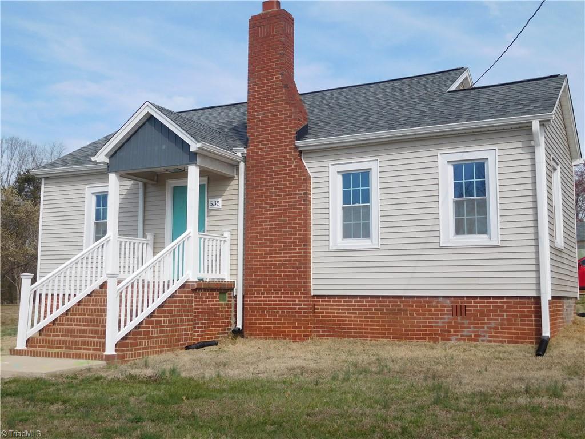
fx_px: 676
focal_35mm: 40
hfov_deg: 46.8
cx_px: 292
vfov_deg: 36.0
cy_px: 220
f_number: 7.8
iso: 125
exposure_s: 1/400
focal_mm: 7.1
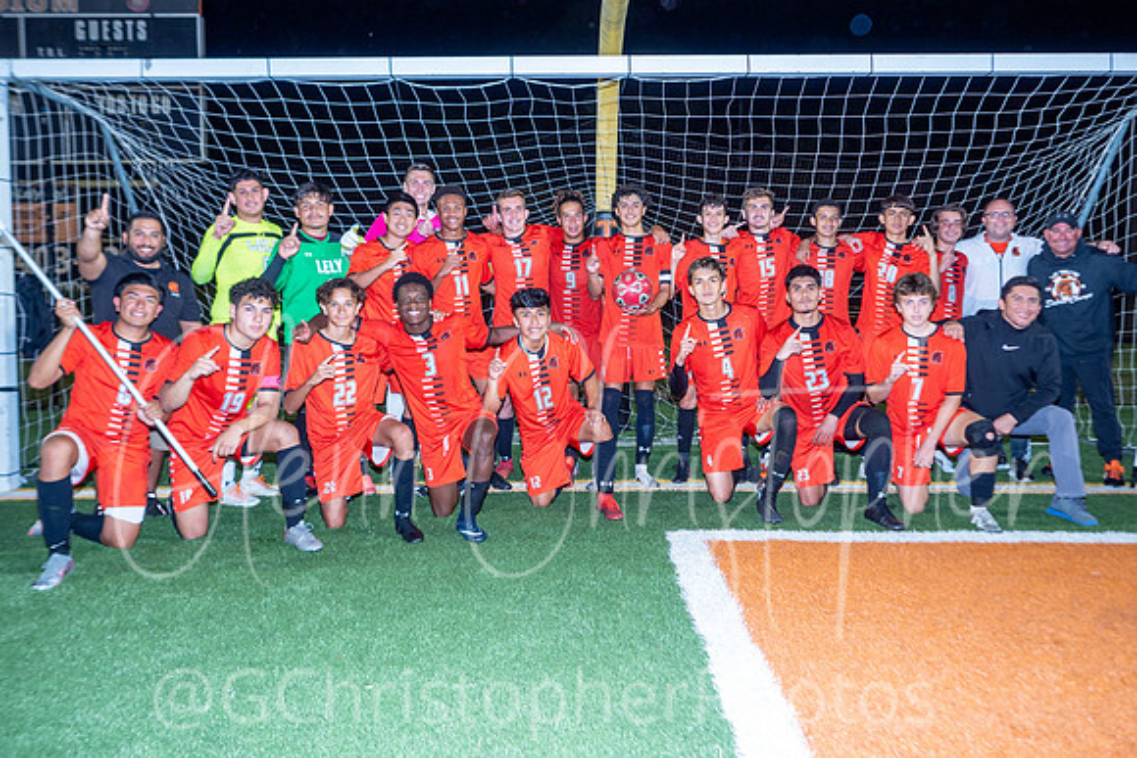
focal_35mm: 27
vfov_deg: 47.2
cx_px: 569
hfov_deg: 66.5
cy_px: 333
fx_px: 866
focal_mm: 12
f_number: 2.8
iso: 200
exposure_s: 1/60
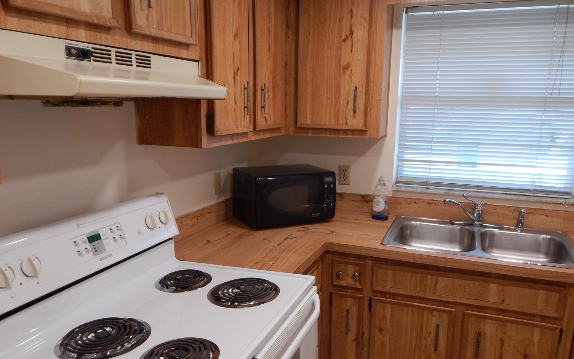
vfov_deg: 44.4
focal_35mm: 28
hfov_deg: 66.5
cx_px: 295
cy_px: 204
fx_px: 438
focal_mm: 4.5
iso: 125
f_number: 3.1
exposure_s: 1/40
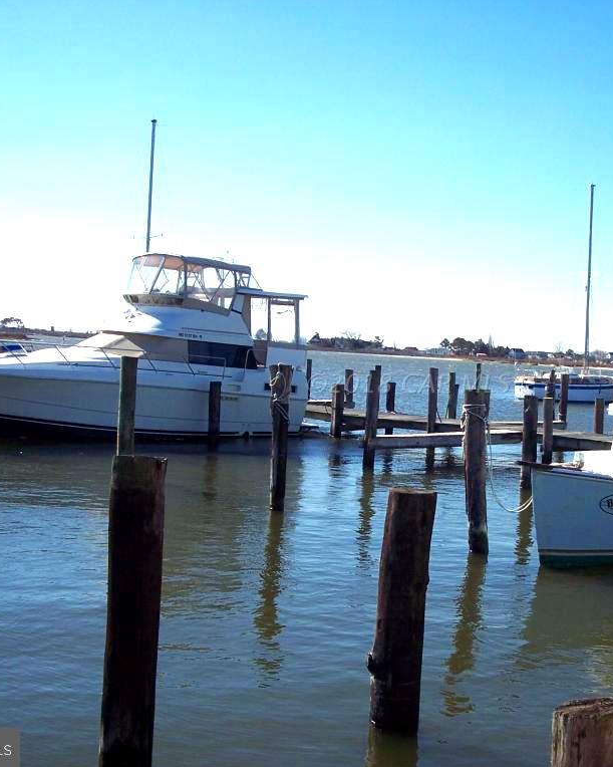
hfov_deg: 29.5
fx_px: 1157
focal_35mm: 51
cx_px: 408
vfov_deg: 36.7
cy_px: 384
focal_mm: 8
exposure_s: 1/1000
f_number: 4
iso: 100
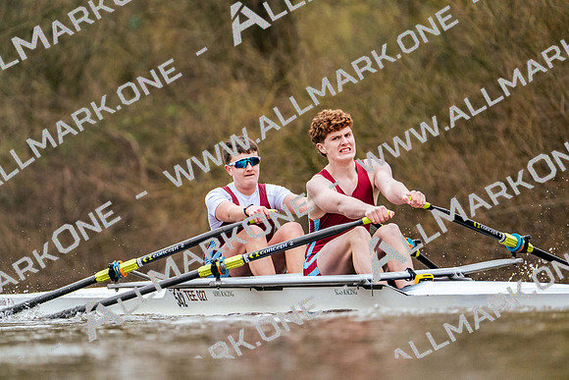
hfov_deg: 4.6
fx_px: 7082
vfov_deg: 3.1
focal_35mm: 448
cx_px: 284
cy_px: 190
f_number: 6.3
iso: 5000
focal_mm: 448
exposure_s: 1/2000
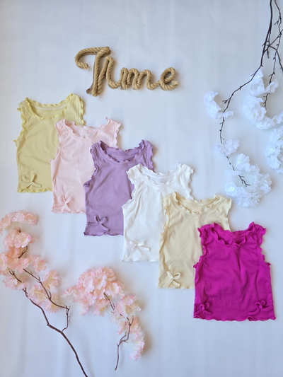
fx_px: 251
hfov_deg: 58.9
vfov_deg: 73.9
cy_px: 188
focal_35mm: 23
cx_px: 142
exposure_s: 1/180
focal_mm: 6.3
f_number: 1.7
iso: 125
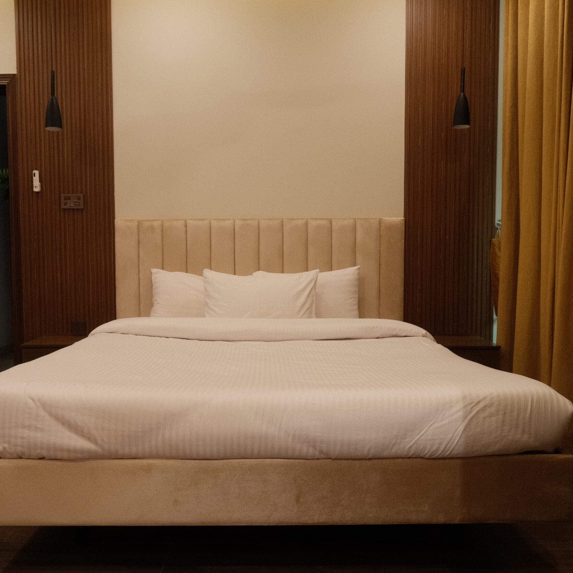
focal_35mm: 30
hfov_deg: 53.9
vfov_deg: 54.0
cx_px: 252
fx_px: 562
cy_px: 290
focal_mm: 15
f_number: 3.5
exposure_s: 1/125
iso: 1600
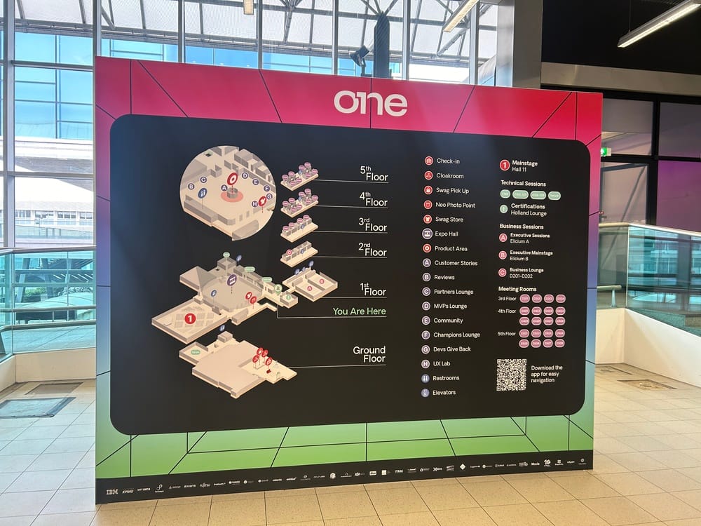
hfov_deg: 67.3
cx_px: 350
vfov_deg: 53.1
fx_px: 527
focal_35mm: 26
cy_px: 263
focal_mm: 5.7
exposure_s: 1/50
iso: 64
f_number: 1.5
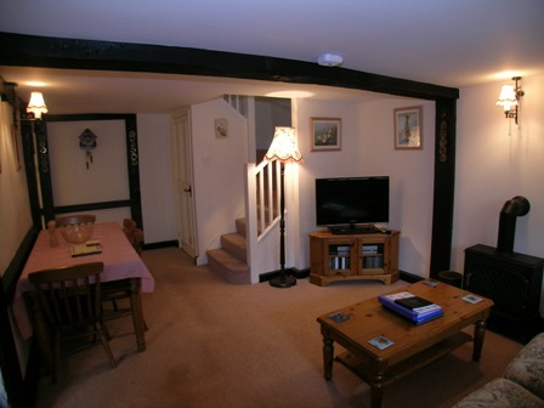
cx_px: 272
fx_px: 440
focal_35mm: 28
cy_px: 204
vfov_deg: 49.7
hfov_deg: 63.4
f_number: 2.8
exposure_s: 1/8
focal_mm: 5.8
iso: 50
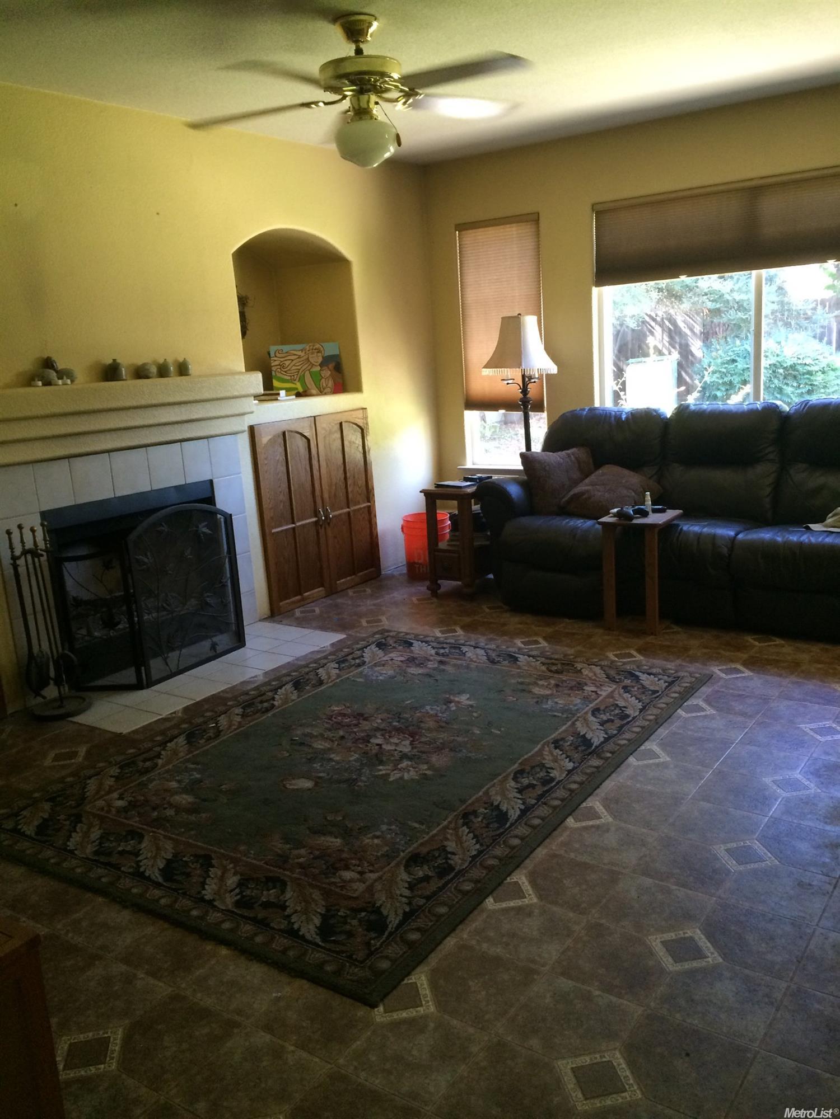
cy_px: 560
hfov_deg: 48.2
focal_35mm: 29
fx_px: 938
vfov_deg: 61.7
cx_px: 420
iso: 200
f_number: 2.2
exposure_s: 1/30
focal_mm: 4.15
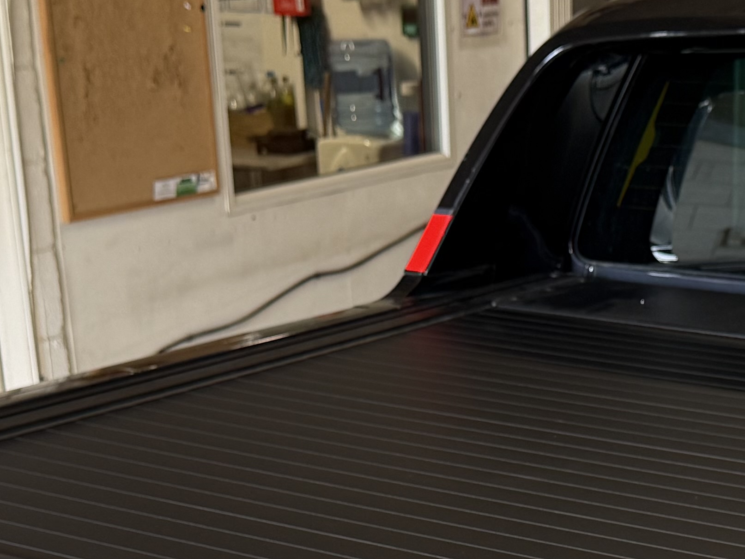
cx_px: 617
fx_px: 1829
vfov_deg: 17.0
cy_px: 571
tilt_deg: -20.9
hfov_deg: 22.6
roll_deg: +0.7
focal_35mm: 85
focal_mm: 6.76
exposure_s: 1/100
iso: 125
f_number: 1.78
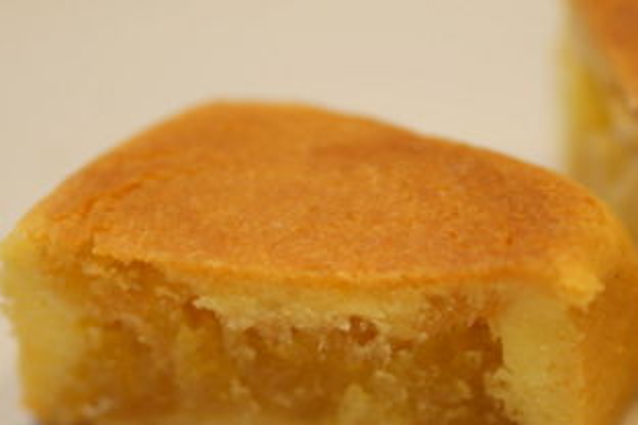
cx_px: 382
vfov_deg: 12.1
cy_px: 271
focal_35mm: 113
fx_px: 2002
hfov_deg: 18.1
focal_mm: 50
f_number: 2.8
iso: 320
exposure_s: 1/80
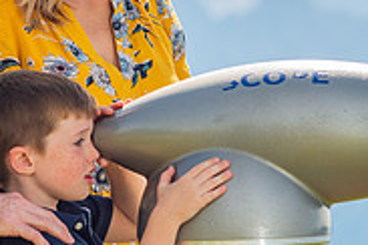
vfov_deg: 2.8
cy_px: 148
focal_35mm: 492
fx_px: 5029
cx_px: 123
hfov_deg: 4.2
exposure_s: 1/320
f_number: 6.3
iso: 100
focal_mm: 155
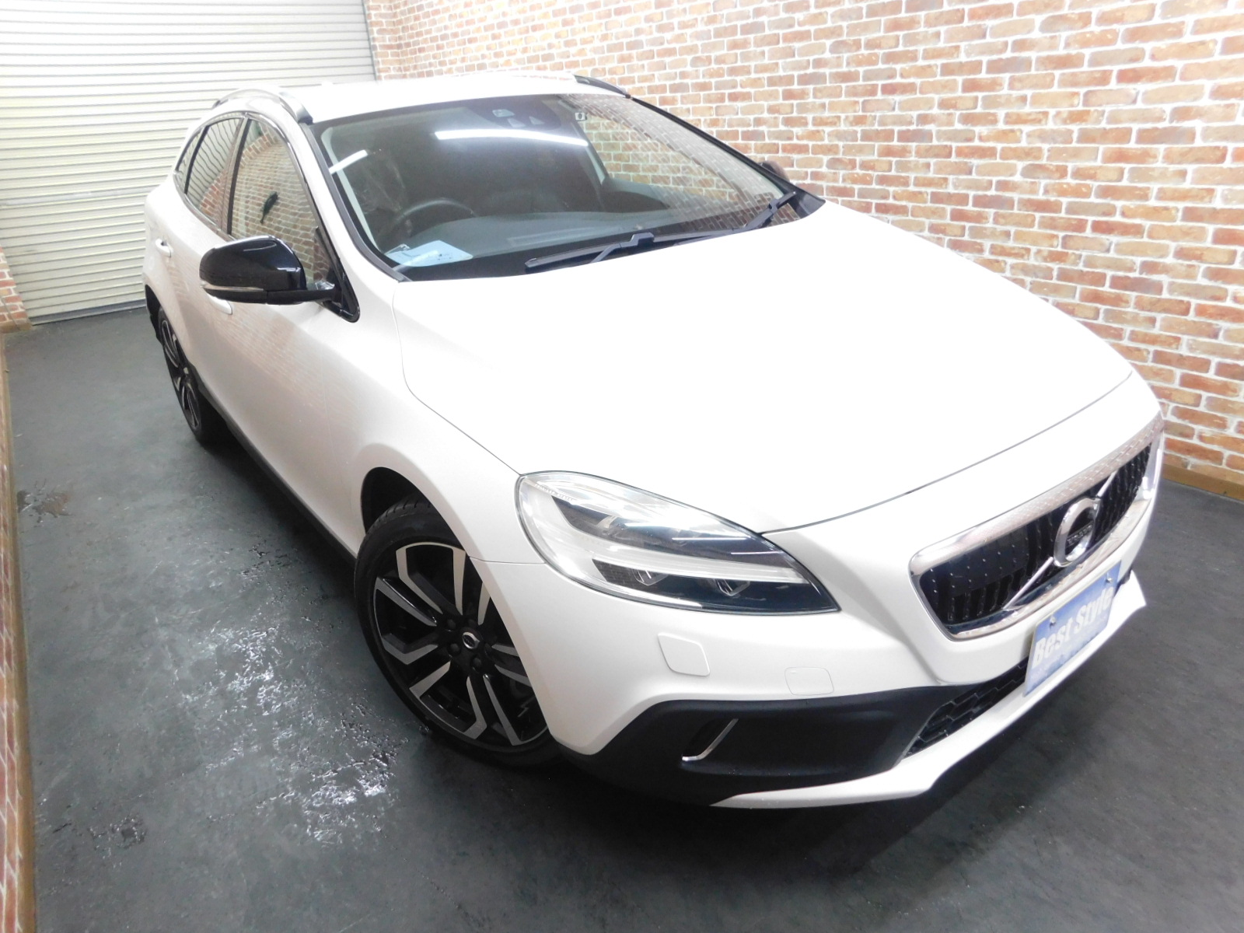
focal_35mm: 23
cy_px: 466
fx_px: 827
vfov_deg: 58.9
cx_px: 622
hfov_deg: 73.9
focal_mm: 4
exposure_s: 1/25
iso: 400
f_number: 3
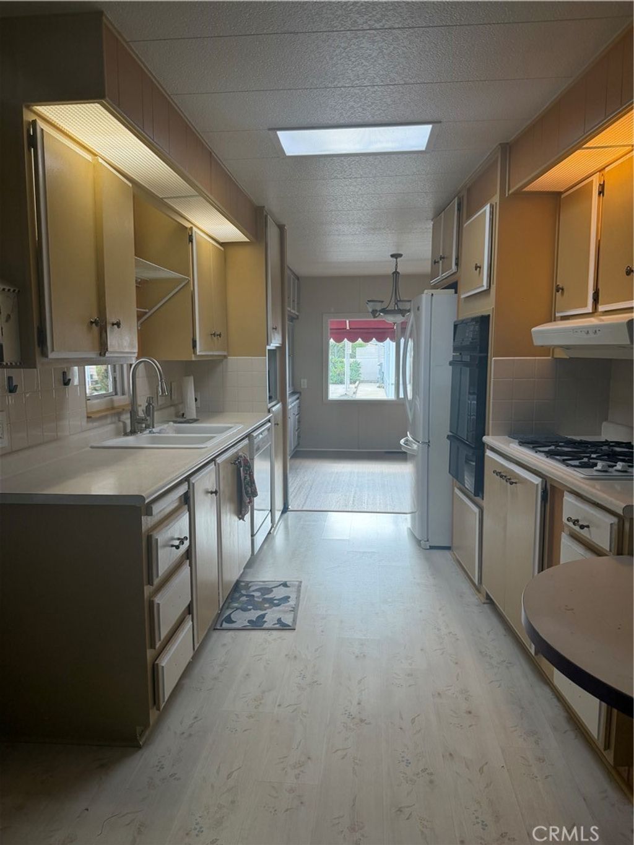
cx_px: 317
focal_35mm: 24
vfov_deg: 71.6
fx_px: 586
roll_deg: -0.4
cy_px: 422
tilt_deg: -6.9
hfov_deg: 56.8
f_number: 1.78
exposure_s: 1/183
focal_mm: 6.76
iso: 125
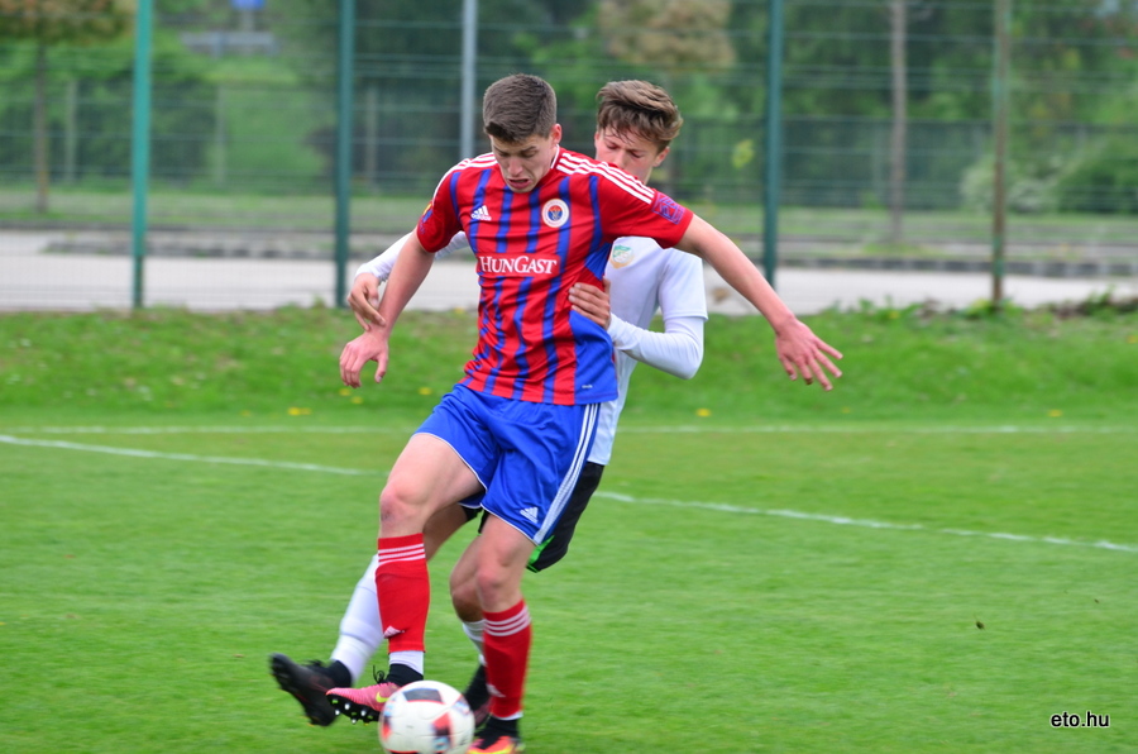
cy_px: 377
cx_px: 569
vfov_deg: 4.6
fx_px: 9463
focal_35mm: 300
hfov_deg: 6.9
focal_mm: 200
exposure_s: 1/200
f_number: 5.3
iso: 400
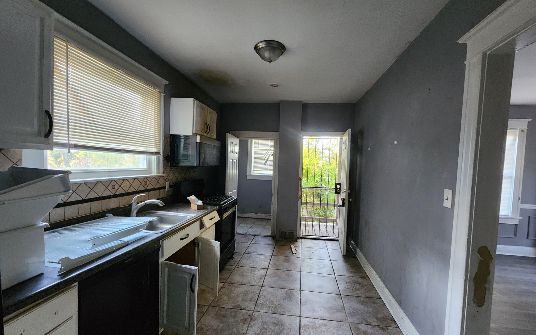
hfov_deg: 105.3
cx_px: 271
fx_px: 205
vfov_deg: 78.6
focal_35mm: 14
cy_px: 173
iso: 500
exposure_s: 1/30
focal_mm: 2.2
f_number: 2.2
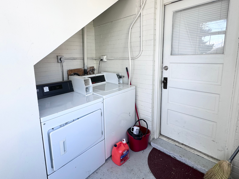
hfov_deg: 87.6
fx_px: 124
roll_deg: +0.7
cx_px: 112
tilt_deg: -9.5
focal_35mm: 18
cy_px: 76
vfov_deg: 71.2
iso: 50
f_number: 2.2
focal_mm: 2.22
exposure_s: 1/99
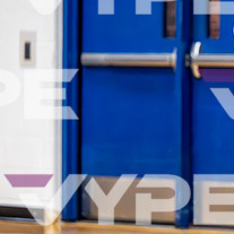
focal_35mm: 461
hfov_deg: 3.8
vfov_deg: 3.8
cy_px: 111
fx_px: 3526
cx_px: 292
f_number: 2.8
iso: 6400
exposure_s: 1/800
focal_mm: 160
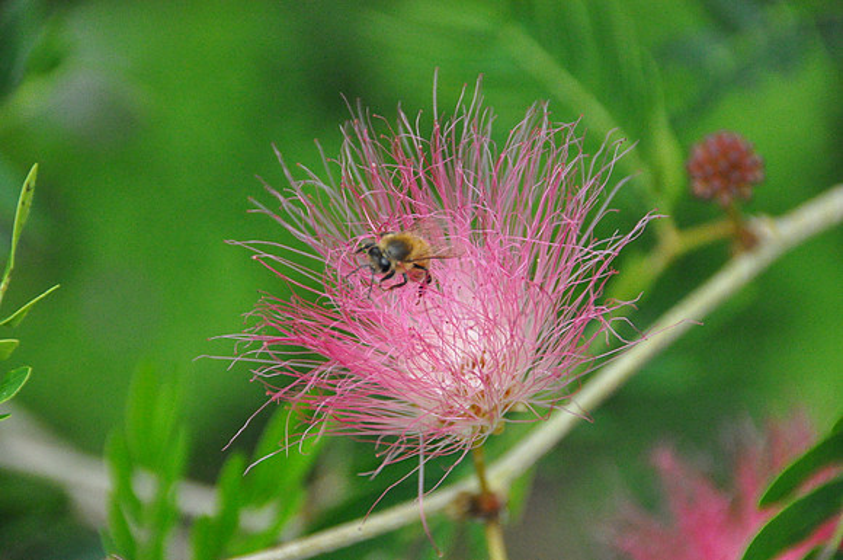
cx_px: 422
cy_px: 280
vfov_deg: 4.6
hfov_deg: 6.9
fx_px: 7015
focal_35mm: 300
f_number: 5.6
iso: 3200
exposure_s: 1/1600
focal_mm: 200
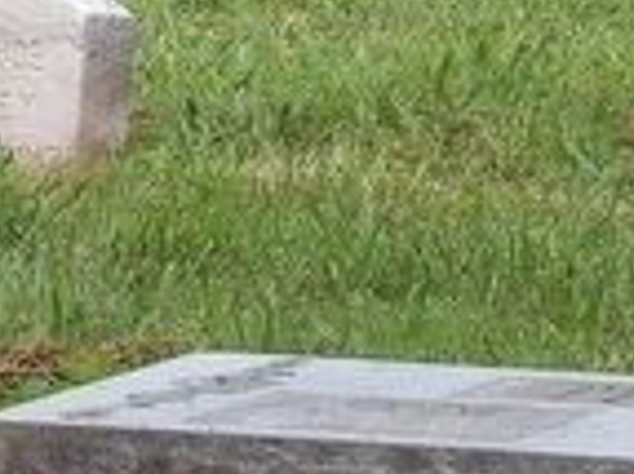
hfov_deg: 2.5
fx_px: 14622
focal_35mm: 799
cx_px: 106
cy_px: -124
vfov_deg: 1.9
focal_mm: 25.6
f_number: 4.3
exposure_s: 1/271
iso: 100
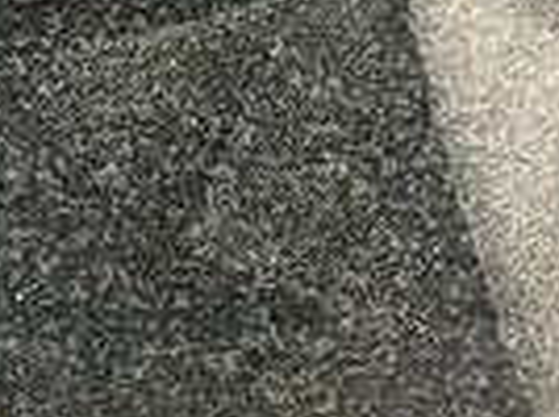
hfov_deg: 4.3
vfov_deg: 3.2
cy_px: 1126
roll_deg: +0.0
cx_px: 876
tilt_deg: -28.3
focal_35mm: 461
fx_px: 7431
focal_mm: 9
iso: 25
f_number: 2.8
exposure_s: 1/199
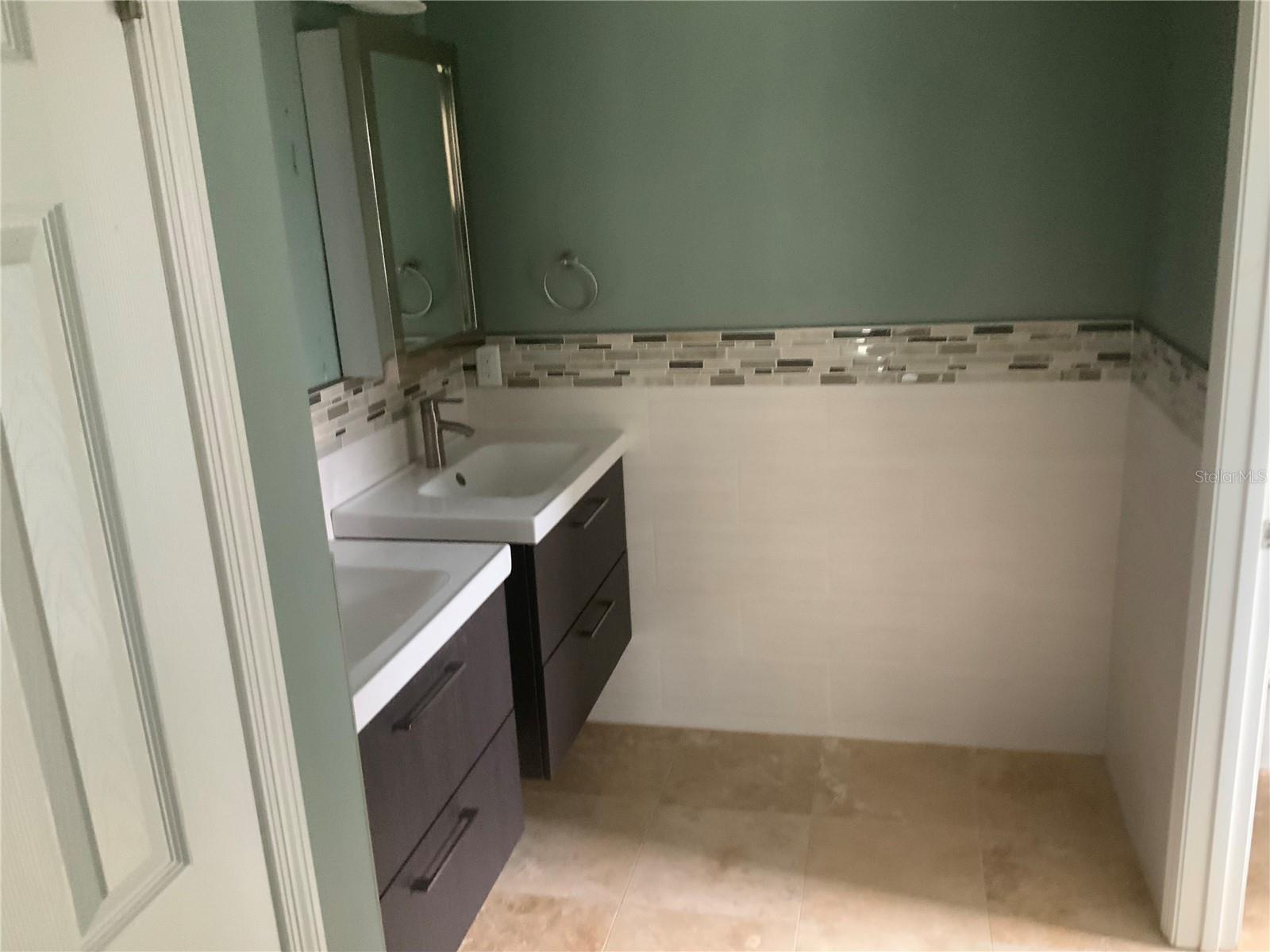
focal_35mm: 29
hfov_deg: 61.7
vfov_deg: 48.2
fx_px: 1064
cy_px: 476
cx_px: 635
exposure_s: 1/40
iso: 250
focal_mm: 3
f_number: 1.8
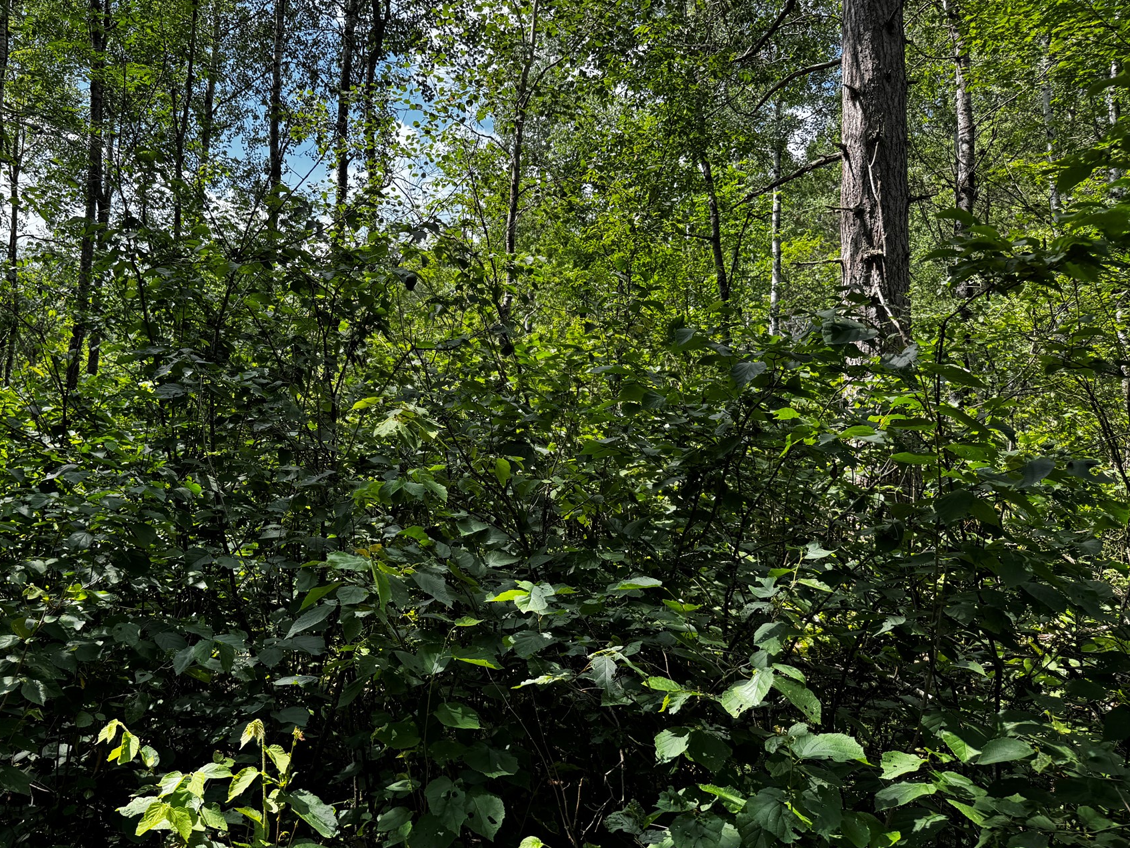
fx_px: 947
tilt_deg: +2.2
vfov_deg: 48.2
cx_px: 451
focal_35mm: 29
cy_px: 426
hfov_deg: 61.1
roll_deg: -1.8
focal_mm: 6.76
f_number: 1.78
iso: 80
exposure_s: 1/685
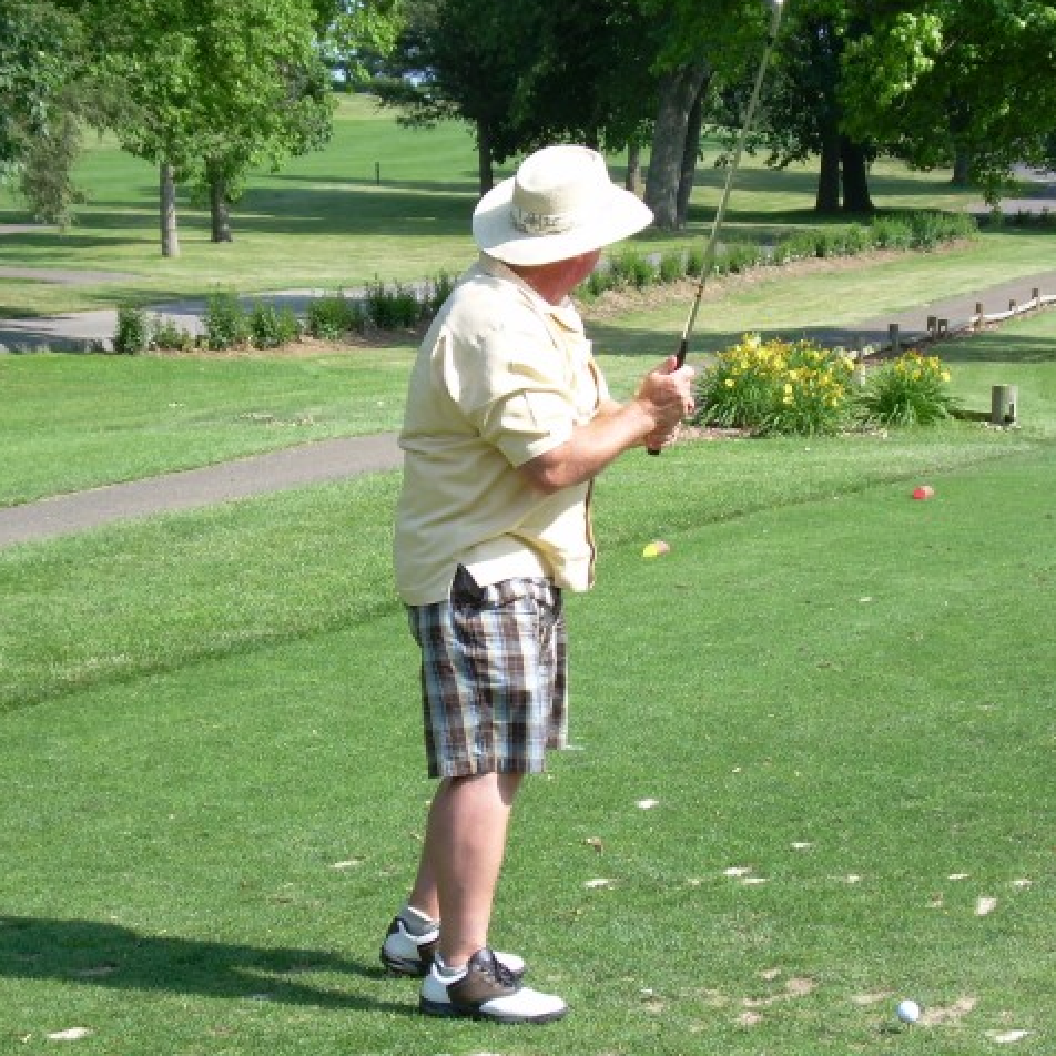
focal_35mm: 107
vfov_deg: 16.3
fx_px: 3693
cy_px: 526
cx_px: 595
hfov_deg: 16.3
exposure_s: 1/250
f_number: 4.3
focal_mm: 15.3
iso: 50
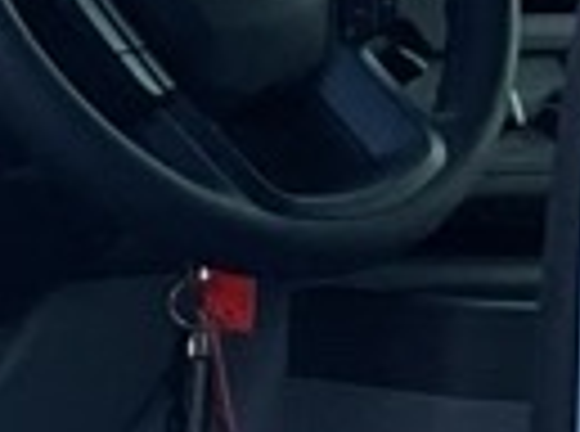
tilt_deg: -7.3
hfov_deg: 7.8
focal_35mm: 231
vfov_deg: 6.4
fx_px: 3860
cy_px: 436
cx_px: -940
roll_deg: +0.7
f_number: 1.8
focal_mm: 3
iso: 16
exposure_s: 1/534
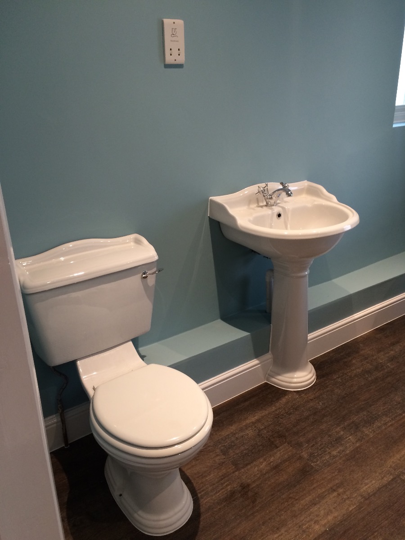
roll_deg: +1.3
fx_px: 452
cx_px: 202
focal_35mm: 29
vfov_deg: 61.7
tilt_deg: -21.2
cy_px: 270
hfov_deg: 48.2
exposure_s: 1/33
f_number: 2.2
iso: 100
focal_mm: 4.15
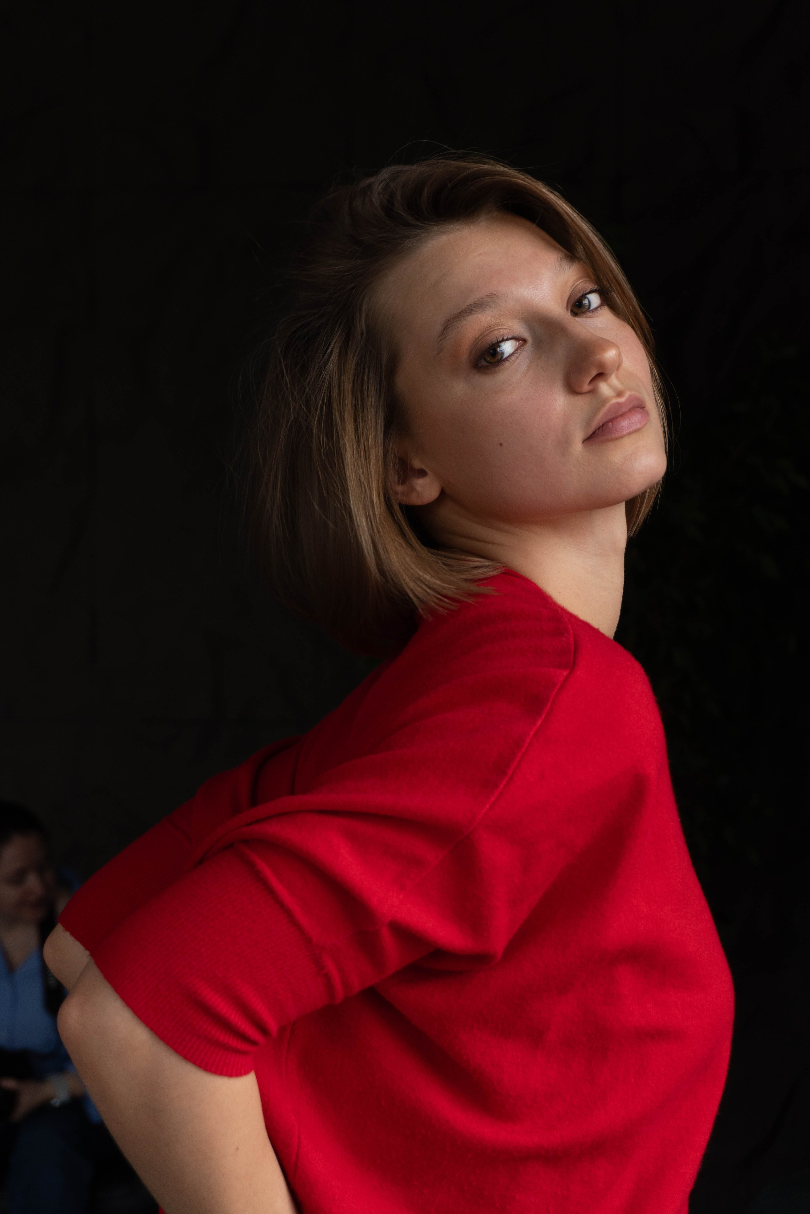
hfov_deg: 18.2
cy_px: 607
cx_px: 405
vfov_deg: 27.0
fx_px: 2531
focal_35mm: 75
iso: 400
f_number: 5.6
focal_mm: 50
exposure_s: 1/100
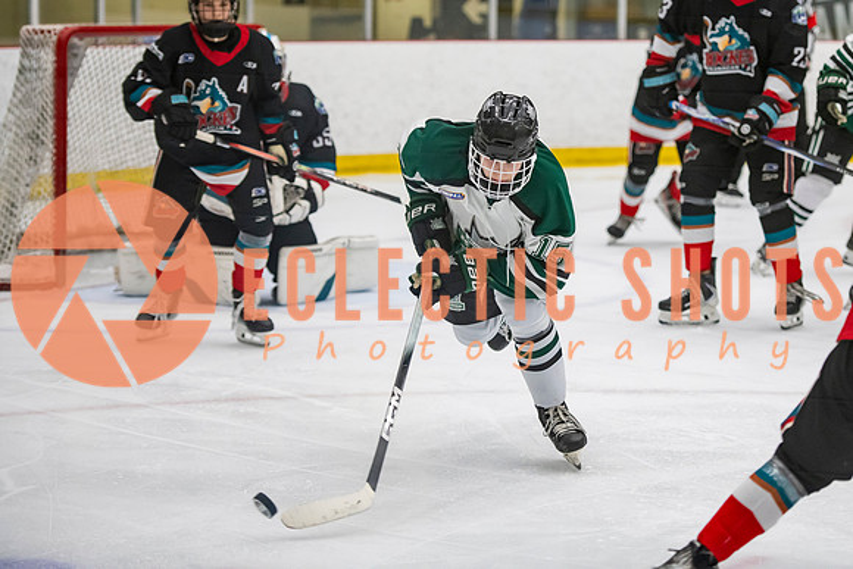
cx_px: 550
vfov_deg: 10.4
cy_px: 202
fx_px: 3116
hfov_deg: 15.6
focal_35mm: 131
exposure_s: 1/640
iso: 2000
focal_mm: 102
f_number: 3.2
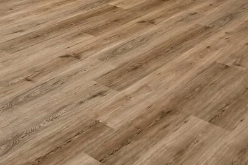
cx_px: 22
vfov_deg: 16.7
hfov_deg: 29.6
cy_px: -147
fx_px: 448
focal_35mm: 65
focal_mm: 16
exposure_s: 1/100
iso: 400
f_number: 8
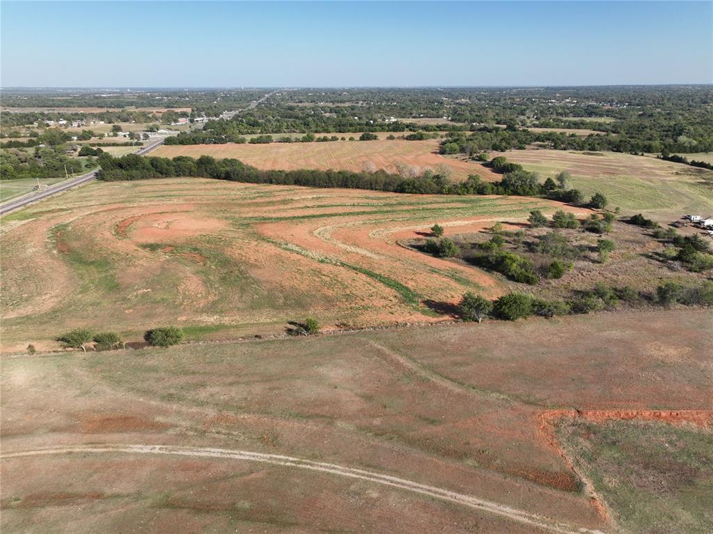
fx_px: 494
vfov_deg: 56.7
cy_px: 267
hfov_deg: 71.6
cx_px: 356
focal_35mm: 24
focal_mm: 12.29
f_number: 2.8
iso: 100
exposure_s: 1/1600
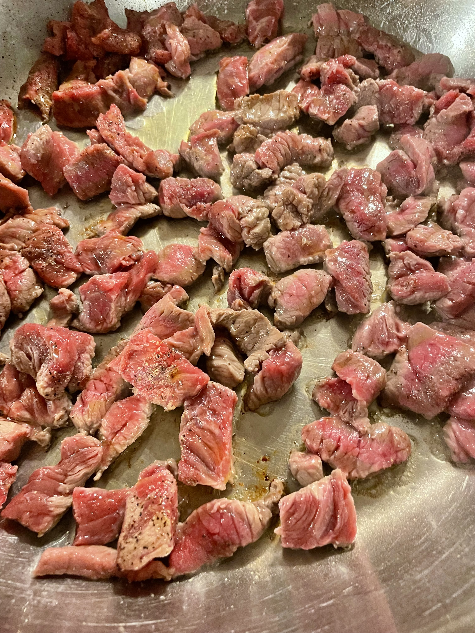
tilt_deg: -60.7
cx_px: 238
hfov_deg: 53.1
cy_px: 316
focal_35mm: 26
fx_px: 476
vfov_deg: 67.3
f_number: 1.6
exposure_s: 1/40
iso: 400
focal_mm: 4.2
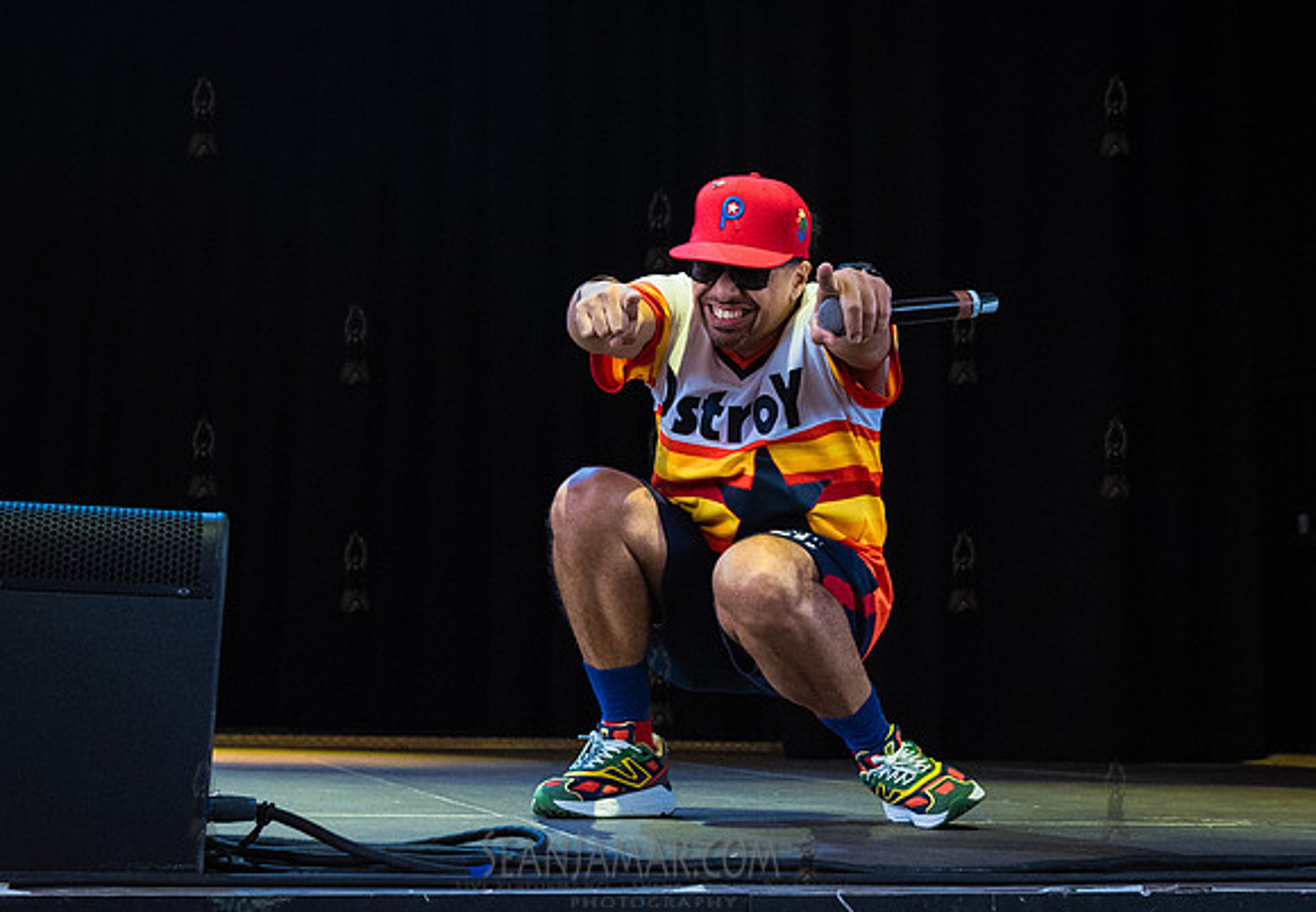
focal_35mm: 57
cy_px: 316
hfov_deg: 34.6
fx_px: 2112
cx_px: 744
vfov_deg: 24.3
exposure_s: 1/500
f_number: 4.5
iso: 5000
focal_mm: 38
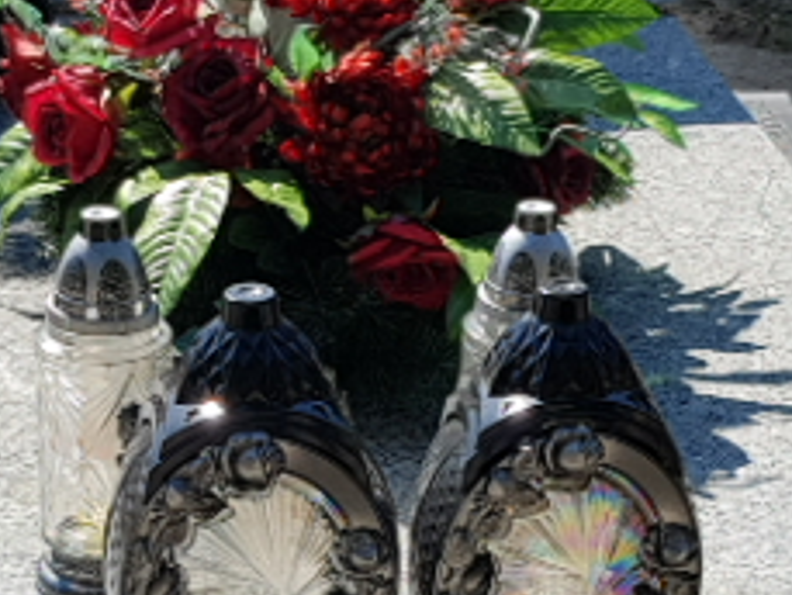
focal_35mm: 109
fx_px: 2495
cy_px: 540
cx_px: 377
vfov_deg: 13.5
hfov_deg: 18.0
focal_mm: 4.2
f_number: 1.7
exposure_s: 1/1908
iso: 40
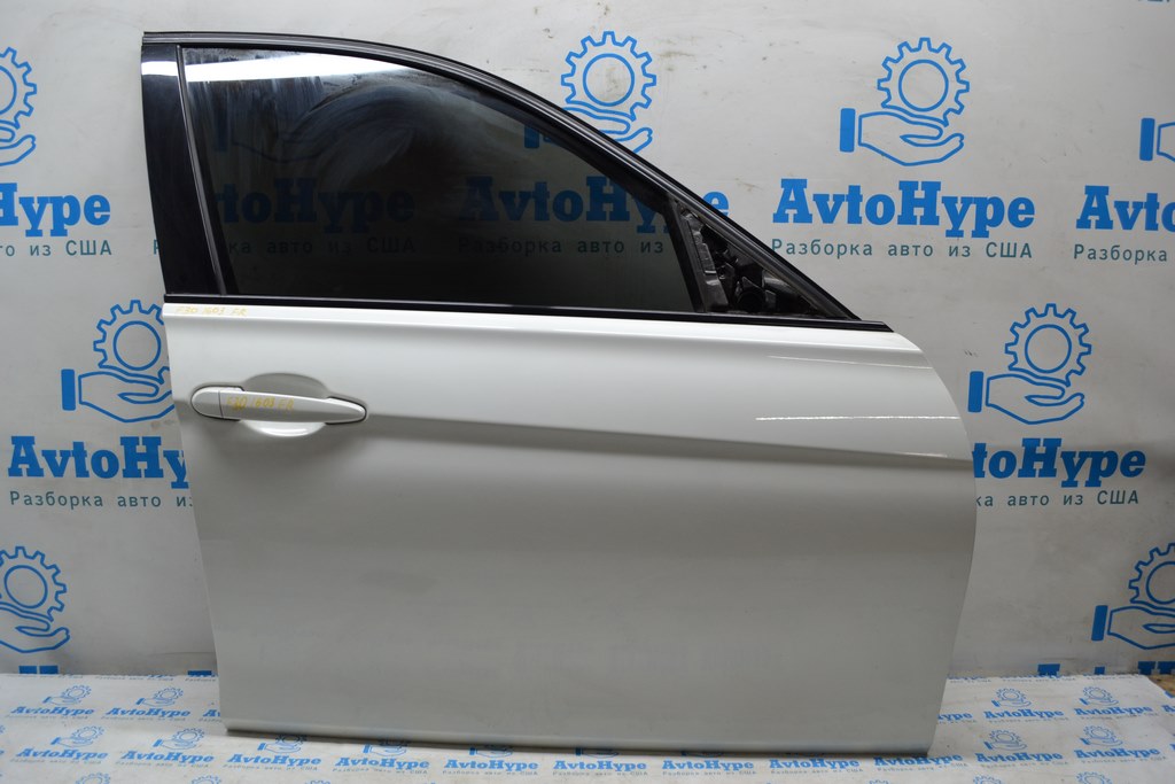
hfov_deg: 67.4
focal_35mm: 27
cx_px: 588
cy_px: 392
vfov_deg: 47.9
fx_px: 881
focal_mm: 18
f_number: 5
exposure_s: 1/100
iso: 400
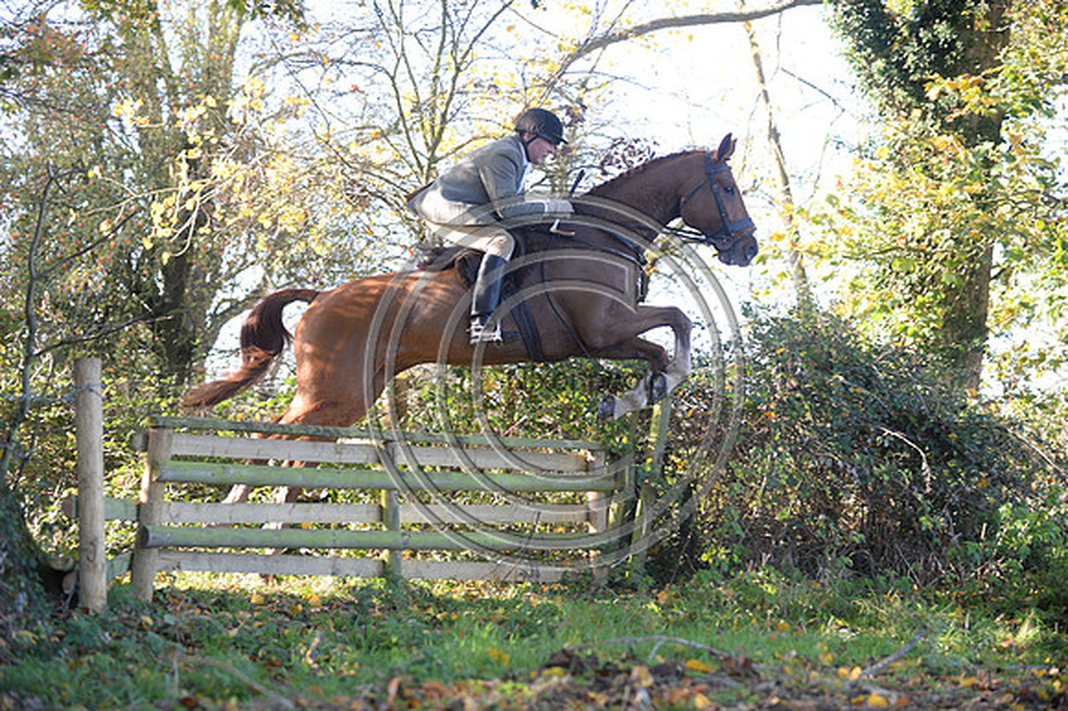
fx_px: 2075
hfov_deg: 28.9
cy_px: 356
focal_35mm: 70
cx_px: 534
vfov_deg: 19.4
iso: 1000
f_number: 2.8
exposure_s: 1/1000
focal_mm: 70
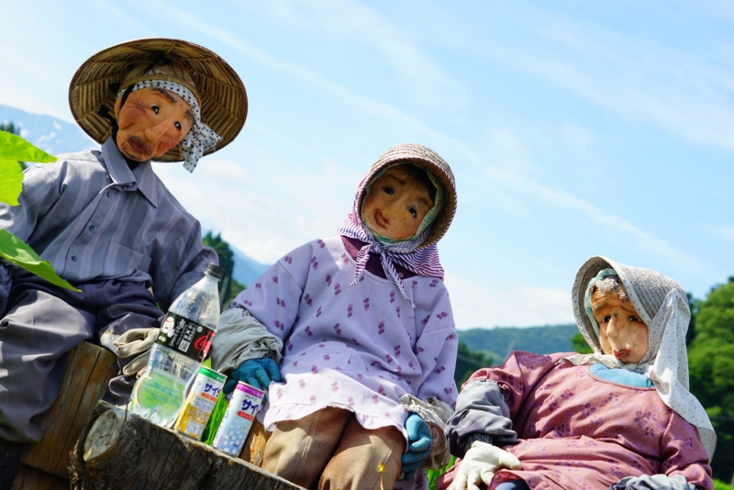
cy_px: 245
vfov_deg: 14.6
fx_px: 1917
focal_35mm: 94
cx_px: 367
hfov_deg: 21.7
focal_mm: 94
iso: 100
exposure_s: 1/125
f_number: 8
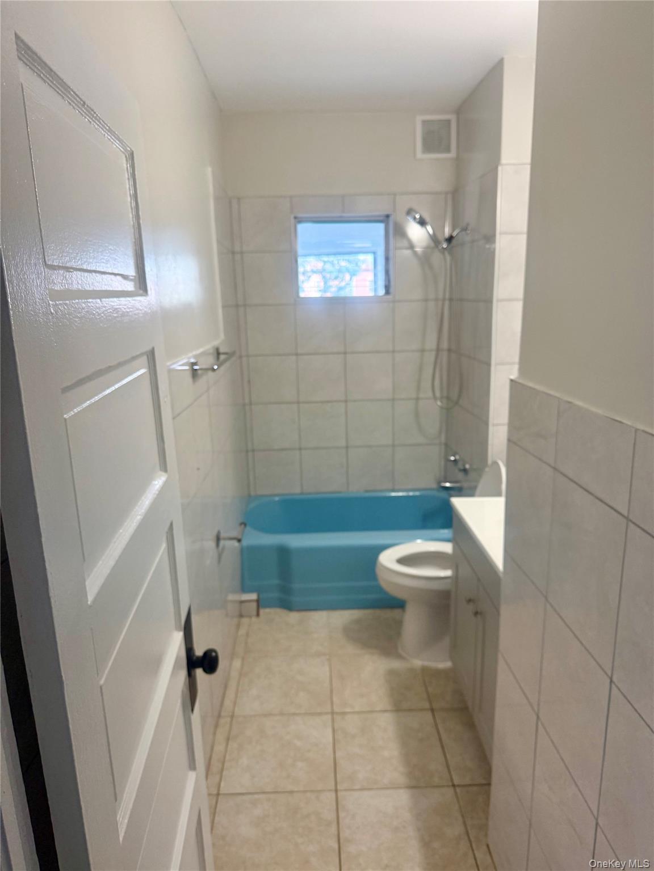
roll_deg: +1.3
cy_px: 436
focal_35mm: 24
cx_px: 327
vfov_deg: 71.6
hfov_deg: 56.8
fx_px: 605
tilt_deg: -13.1
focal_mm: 6.76
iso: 160
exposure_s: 1/121
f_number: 1.78
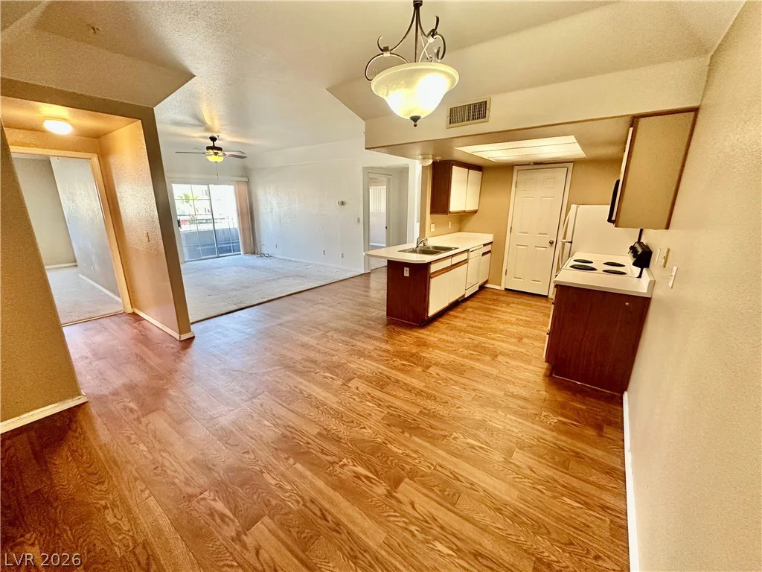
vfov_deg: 85.7
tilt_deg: -14.4
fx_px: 308
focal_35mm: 14
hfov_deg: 102.1
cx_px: 381
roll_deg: -0.2
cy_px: 286
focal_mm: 2.22
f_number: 2.2
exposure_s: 1/120
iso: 250
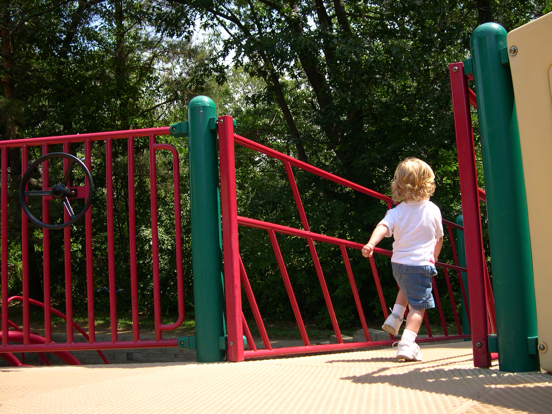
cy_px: 207
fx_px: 606
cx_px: 276
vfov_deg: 37.7
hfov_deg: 49.0
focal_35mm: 38
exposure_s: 1/582
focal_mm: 8
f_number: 2.8
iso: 100
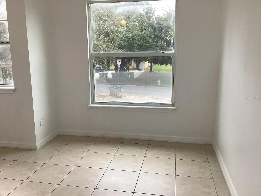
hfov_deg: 58.4
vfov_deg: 45.4
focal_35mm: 31
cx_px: 130
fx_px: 234
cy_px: 98
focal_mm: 3.3
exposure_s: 1/60
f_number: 2.4
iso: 80
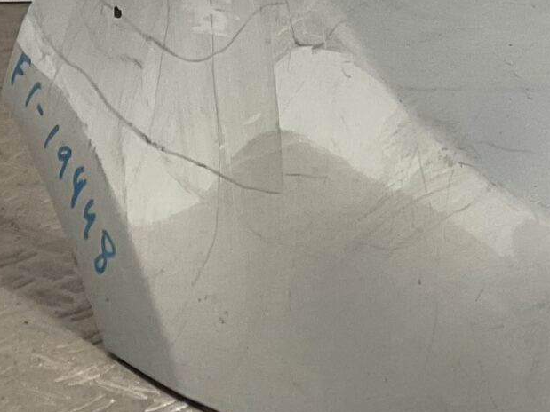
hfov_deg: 14.1
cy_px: 154
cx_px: 1057
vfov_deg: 12.3
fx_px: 1906
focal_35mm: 120
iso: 16
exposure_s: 1/869
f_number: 1.8
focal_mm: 3
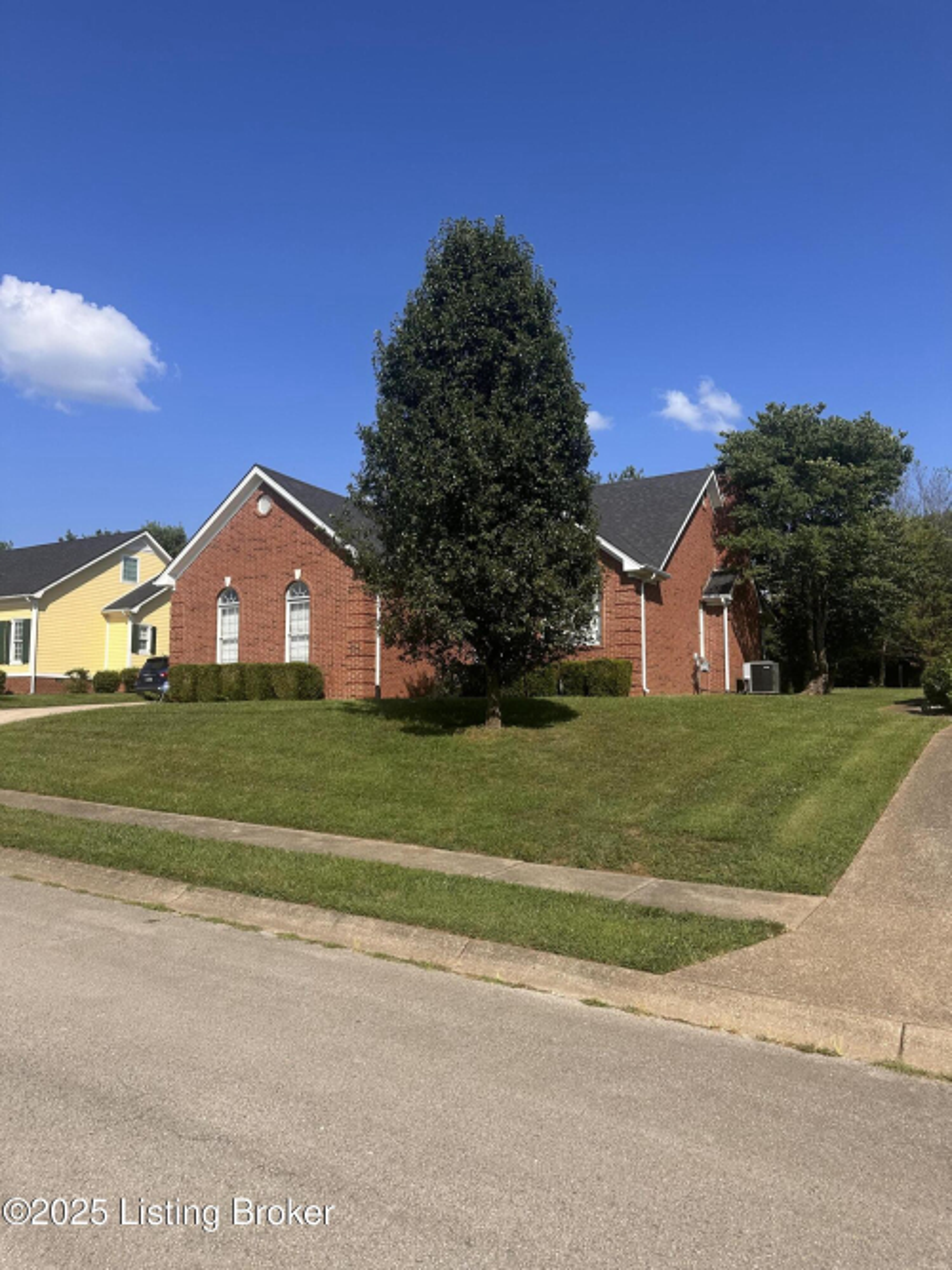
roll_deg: -1.0
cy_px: 635
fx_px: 880
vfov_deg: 71.6
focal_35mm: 24
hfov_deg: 56.8
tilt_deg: +7.0
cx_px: 476
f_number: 1.78
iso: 80
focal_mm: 6.86
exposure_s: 1/4016
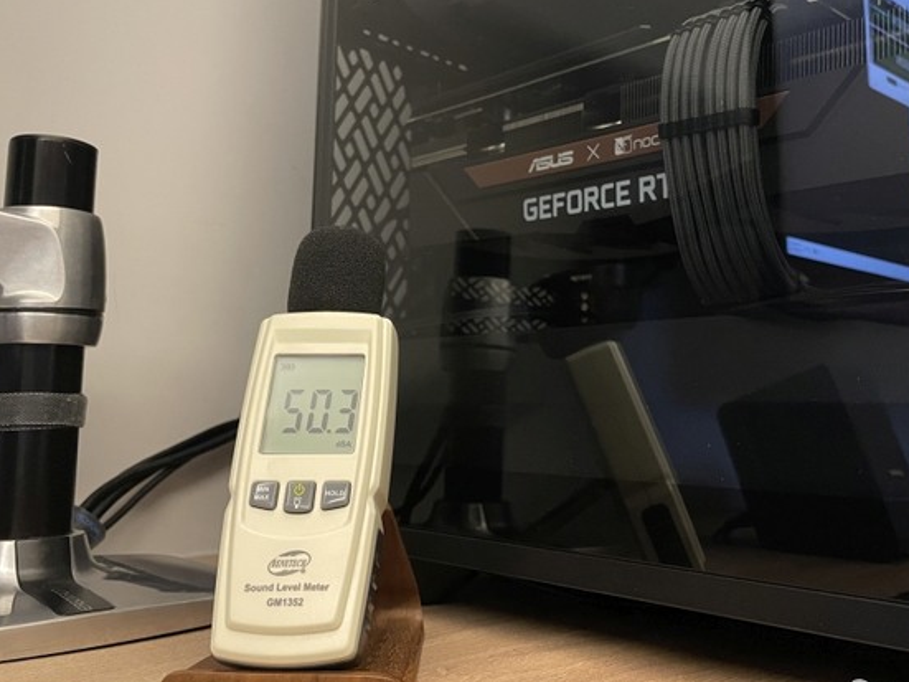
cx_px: 513
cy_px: 281
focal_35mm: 34
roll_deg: -0.3
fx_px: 893
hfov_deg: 53.8
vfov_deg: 41.6
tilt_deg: +9.4
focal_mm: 4.2
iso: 500
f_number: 1.6
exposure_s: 1/60
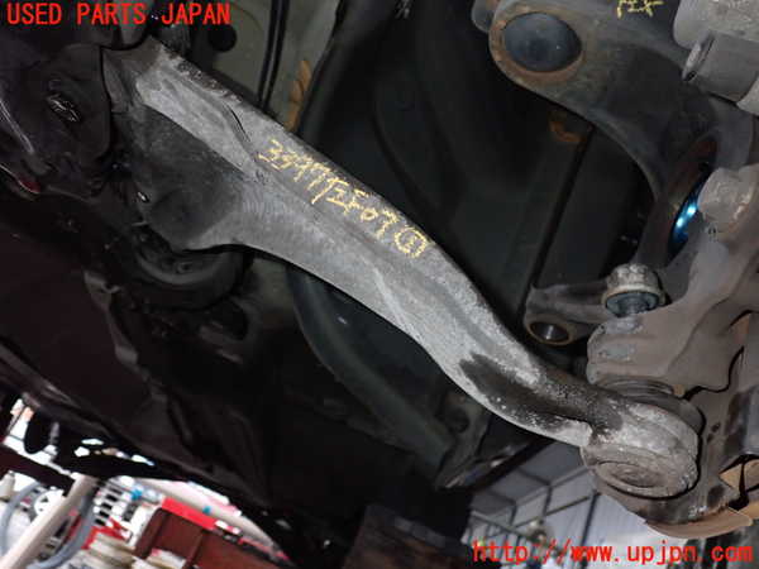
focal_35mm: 30
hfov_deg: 60.0
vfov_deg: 46.8
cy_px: 284
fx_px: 658
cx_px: 380
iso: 500
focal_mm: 5.4
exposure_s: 1/30
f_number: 6.3
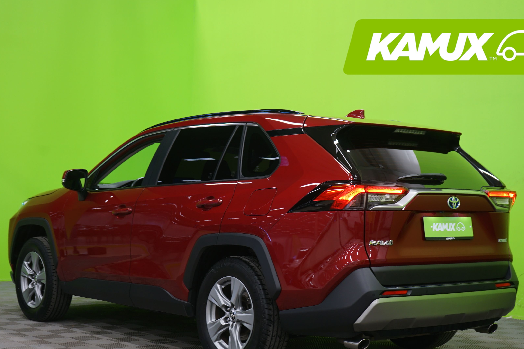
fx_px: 859
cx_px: 263
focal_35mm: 59
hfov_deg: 33.9
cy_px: 213
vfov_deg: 23.0
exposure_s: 1/6
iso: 400
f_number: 5
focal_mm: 48
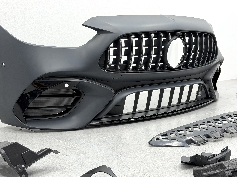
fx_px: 370
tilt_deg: -7.7
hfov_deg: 35.5
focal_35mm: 54
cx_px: 104
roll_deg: -0.1
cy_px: 80
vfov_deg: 27.0
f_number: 1.78
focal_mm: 6.76
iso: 50
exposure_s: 1/131
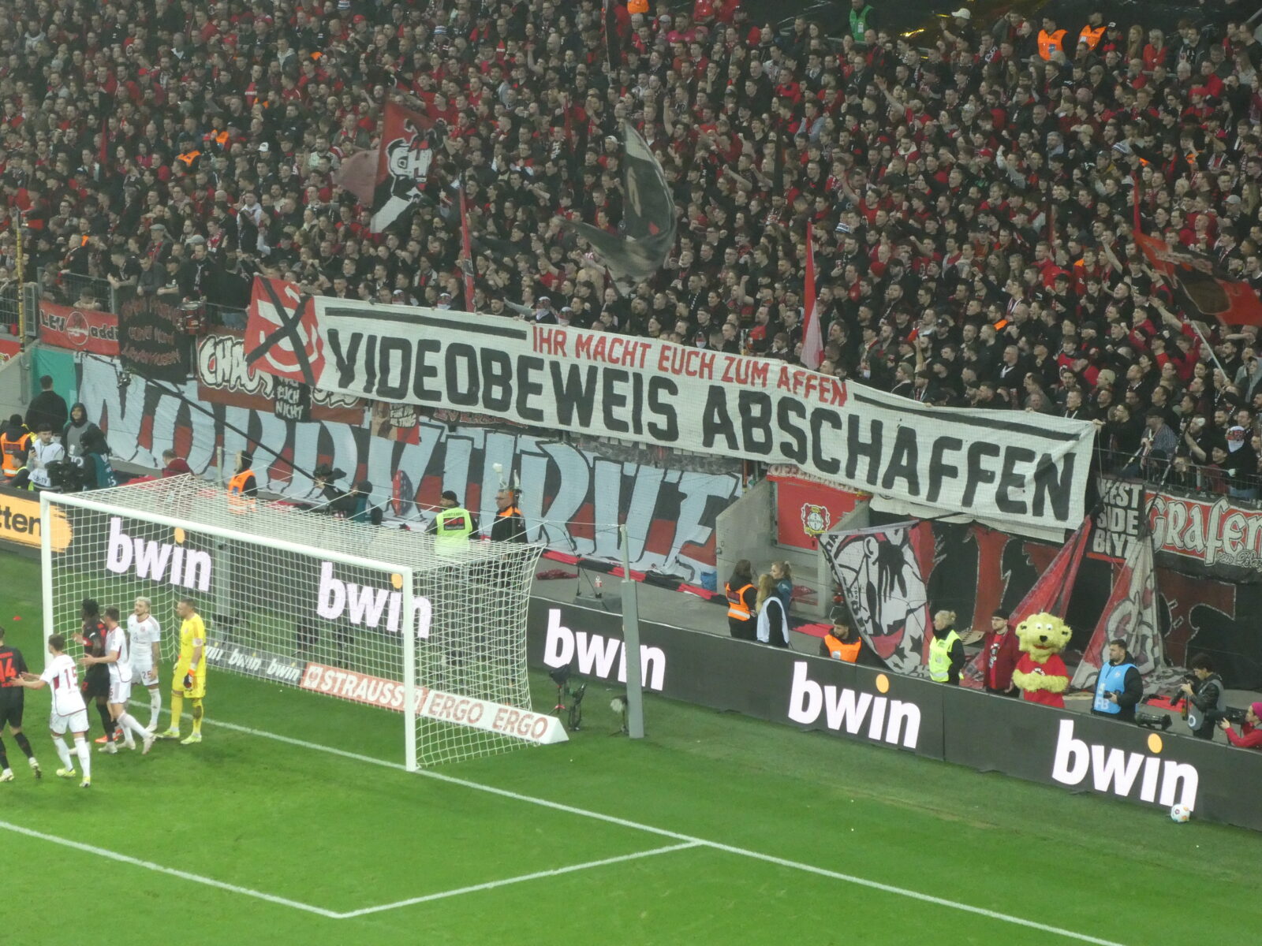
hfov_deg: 10.7
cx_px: 631
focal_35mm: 185
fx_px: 6745
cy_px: 473
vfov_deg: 8.0
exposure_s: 1/80
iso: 640
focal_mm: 33.2
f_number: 5.6
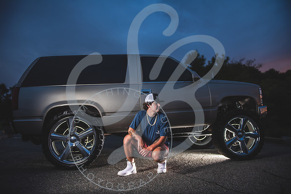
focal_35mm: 24
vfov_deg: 53.2
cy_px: 97
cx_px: 146
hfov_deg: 73.7
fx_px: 194
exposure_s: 1/250
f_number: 2.8
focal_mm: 24
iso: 100
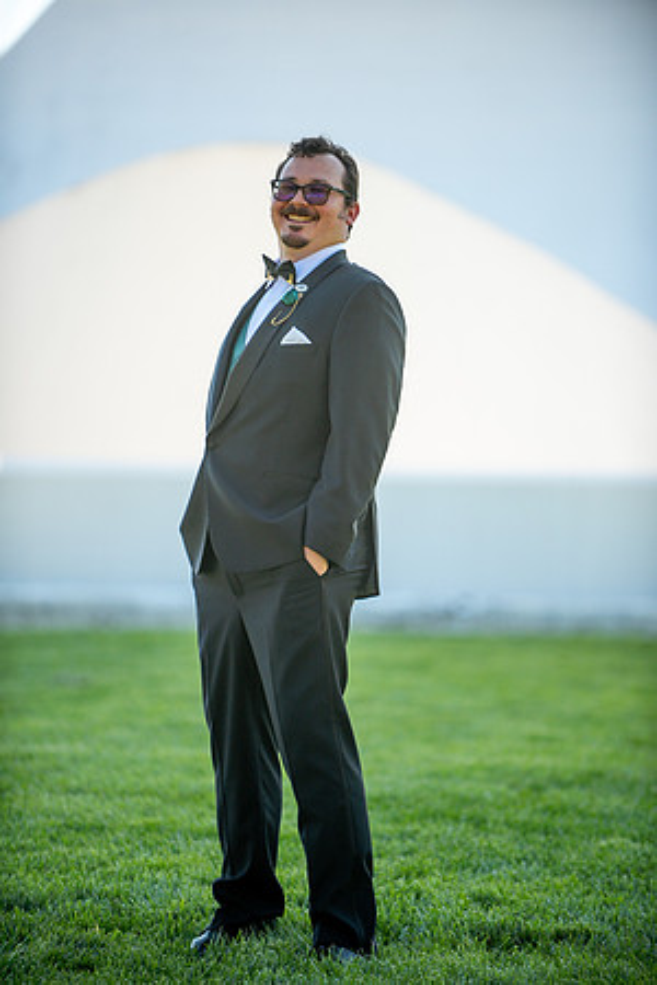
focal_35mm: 200
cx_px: 328
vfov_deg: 10.3
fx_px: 5475
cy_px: 492
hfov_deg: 6.9
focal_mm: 200
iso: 400
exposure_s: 1/1600
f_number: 2.8
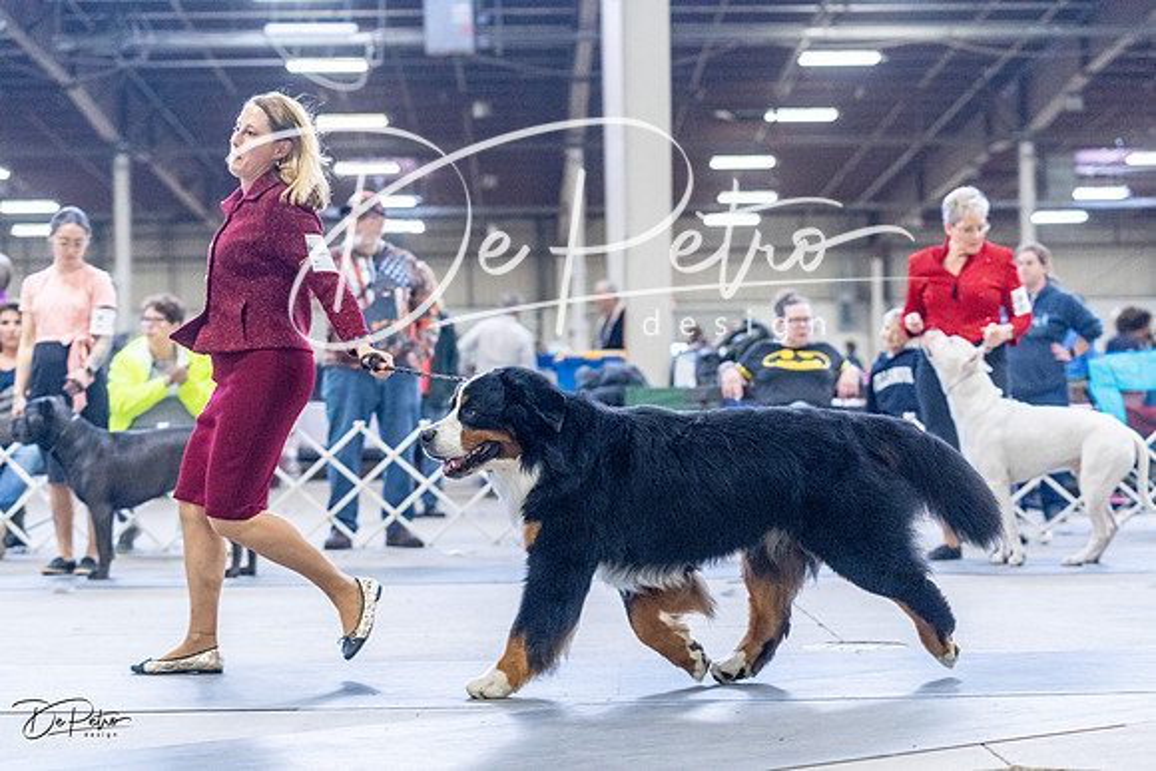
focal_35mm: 88
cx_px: 578
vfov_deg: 15.5
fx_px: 2826
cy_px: 386
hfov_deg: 23.1
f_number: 3.5
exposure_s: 1/320
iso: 6400
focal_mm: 88
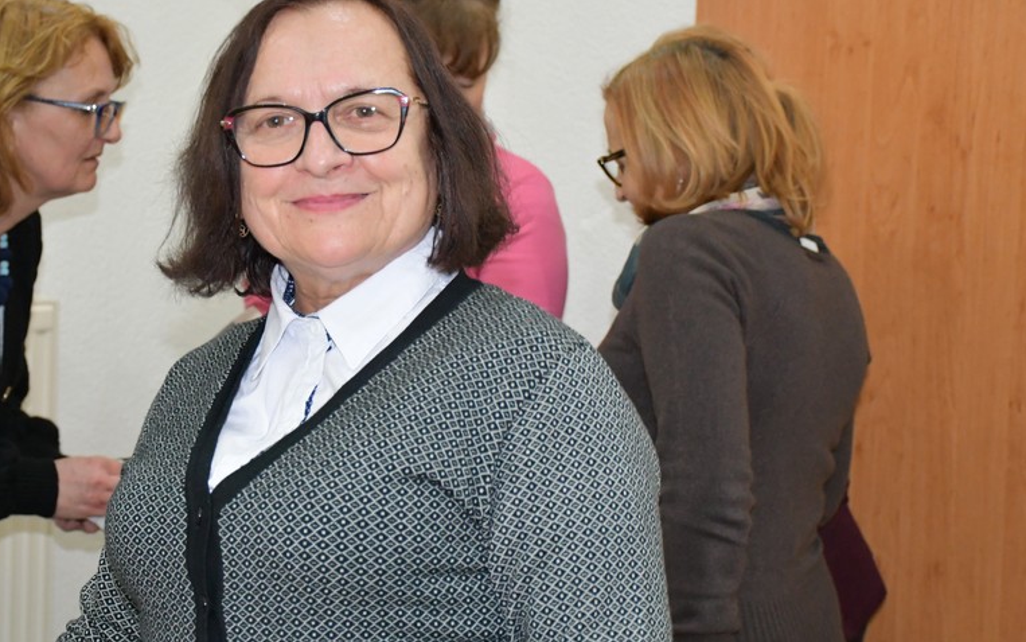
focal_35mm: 78
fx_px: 2181
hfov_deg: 26.4
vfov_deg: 16.7
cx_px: 429
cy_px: 308
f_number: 4.2
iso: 2800
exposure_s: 1/60
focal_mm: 38
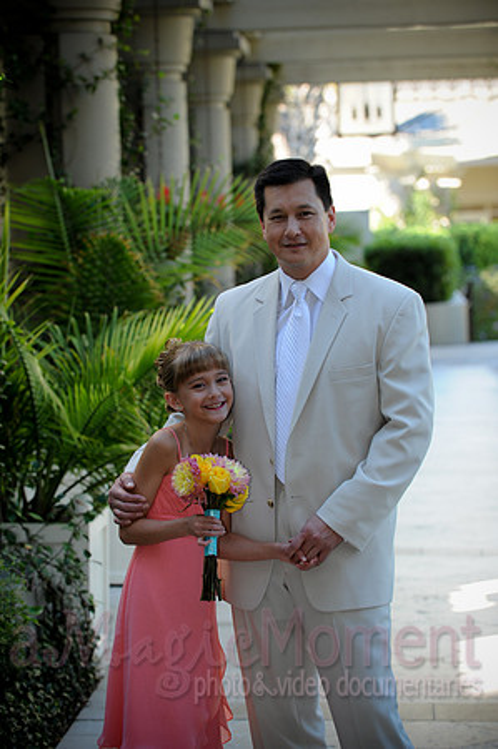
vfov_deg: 17.1
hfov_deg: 11.4
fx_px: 2496
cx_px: 249
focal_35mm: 120
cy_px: 374
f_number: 4
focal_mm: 120
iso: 250
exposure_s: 1/125
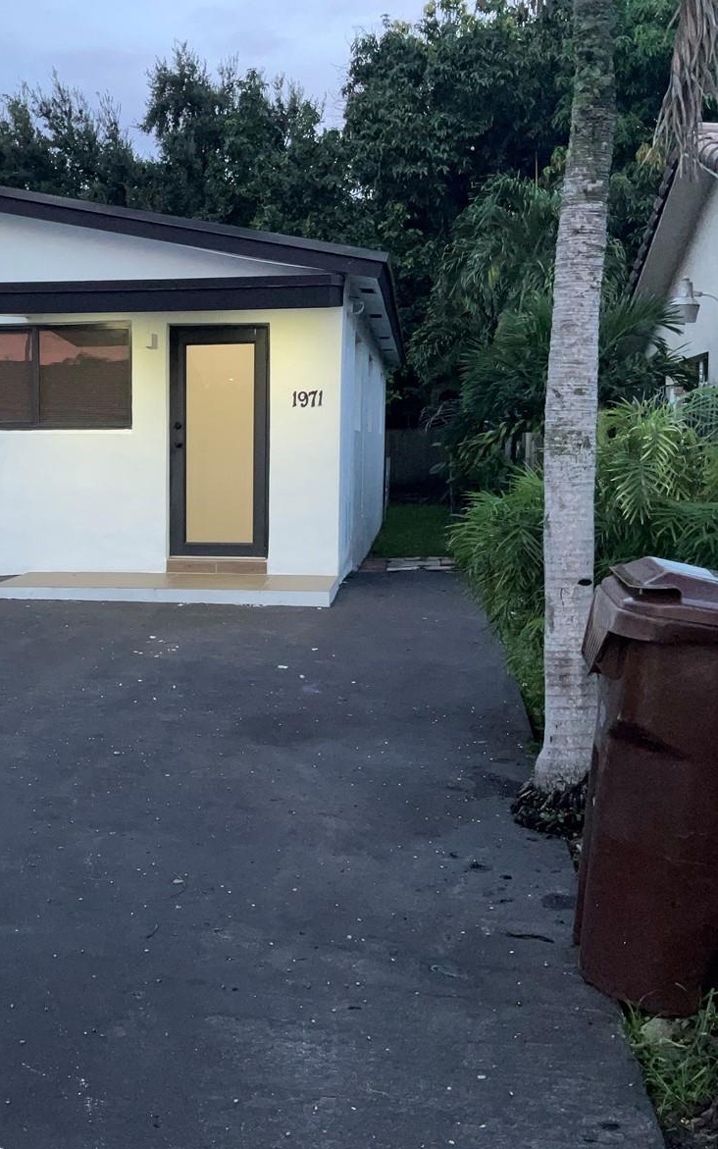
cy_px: 565
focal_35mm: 42
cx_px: 115
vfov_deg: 47.2
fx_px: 1315
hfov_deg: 29.6
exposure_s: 1/60
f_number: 1.8
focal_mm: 3
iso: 50
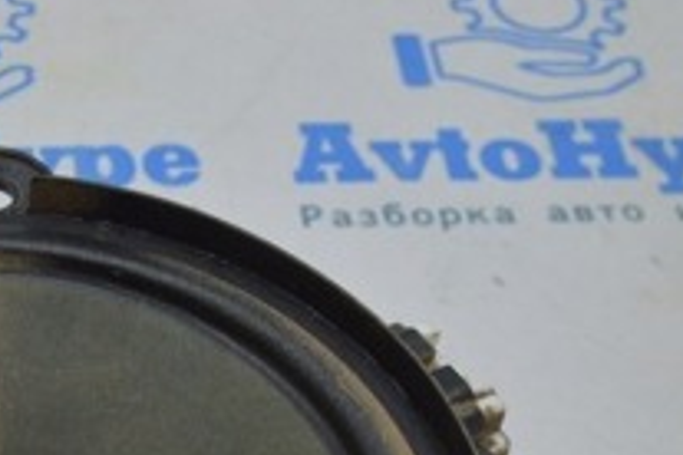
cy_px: 687
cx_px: -49
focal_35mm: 102
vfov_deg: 12.7
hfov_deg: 19.3
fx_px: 1935
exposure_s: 1/40
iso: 400
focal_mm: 22
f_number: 5.6
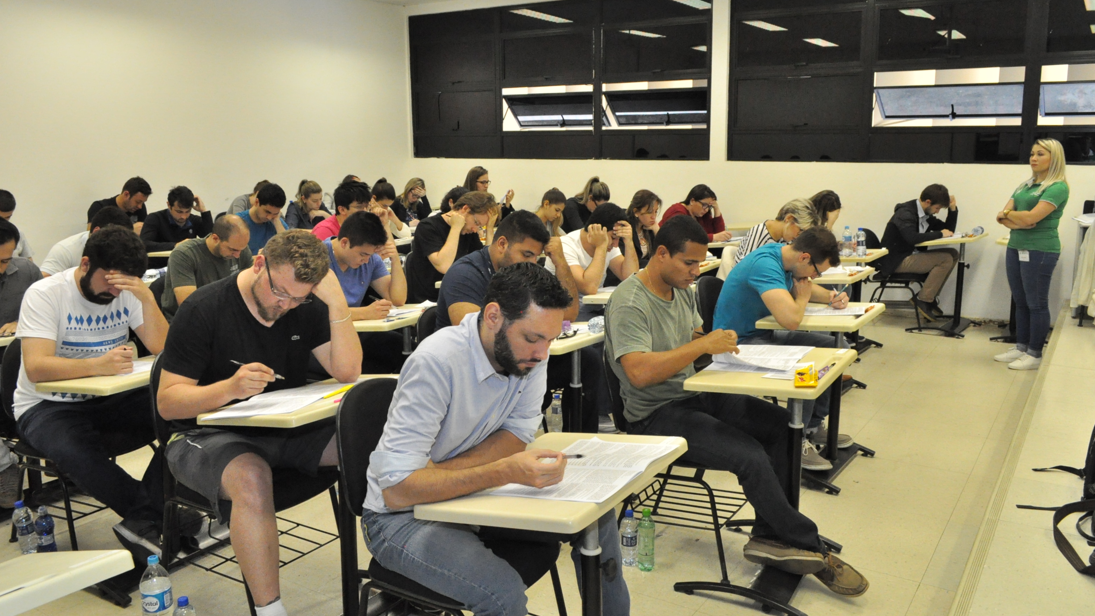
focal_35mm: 29
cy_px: 272
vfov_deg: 40.1
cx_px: 557
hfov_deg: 66.1
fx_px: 842
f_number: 8
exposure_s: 1/60
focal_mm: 18
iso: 2500
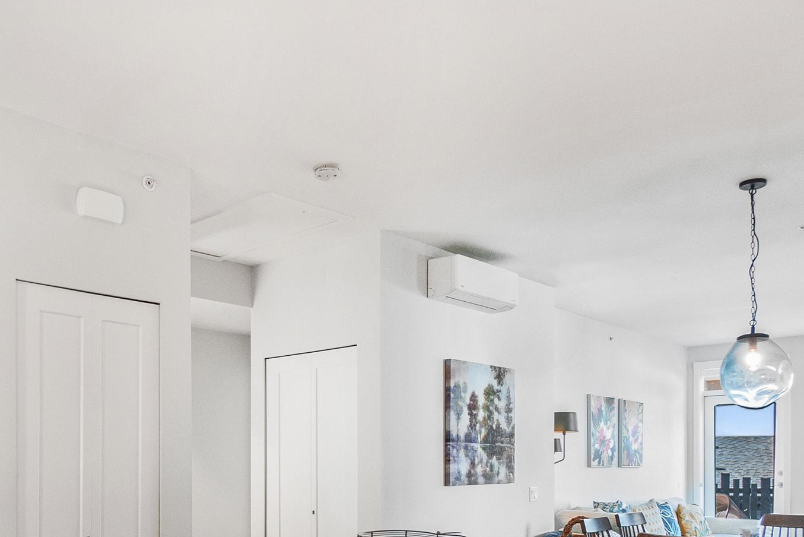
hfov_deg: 54.8
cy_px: 472
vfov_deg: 36.7
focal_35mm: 34
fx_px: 759
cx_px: 275
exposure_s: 1/60
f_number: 4
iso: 800
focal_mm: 10
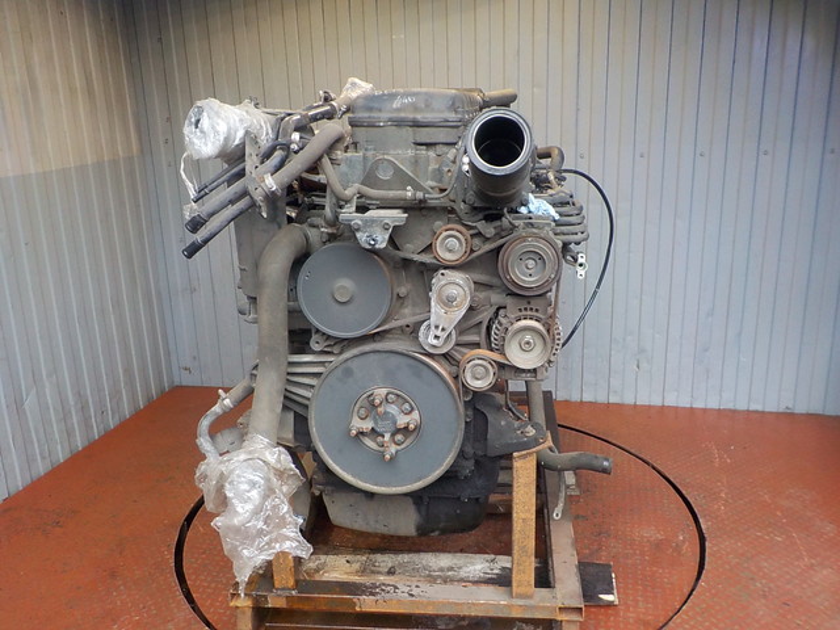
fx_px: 728
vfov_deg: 46.8
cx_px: 420
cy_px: 315
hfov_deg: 60.0
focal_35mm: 30
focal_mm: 4.1
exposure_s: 1/30
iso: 200
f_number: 3.3
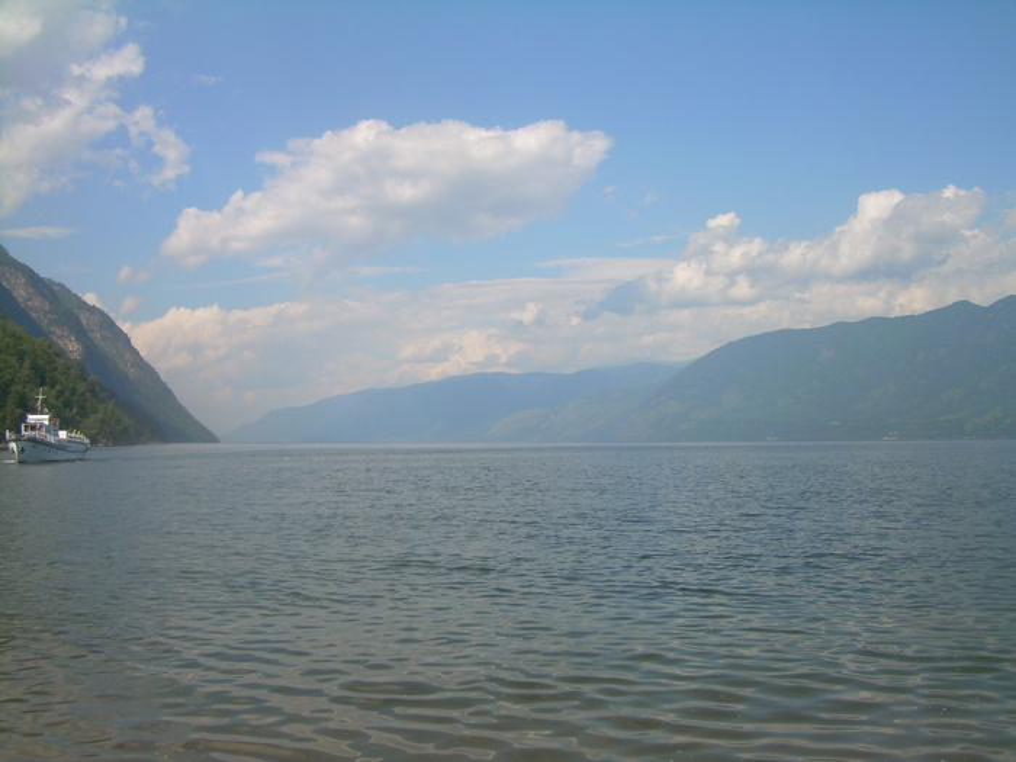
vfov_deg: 37.7
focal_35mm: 38
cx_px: 508
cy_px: 381
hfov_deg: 49.0
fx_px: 1115
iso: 50
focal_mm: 6.3
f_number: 4.6
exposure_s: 1/458
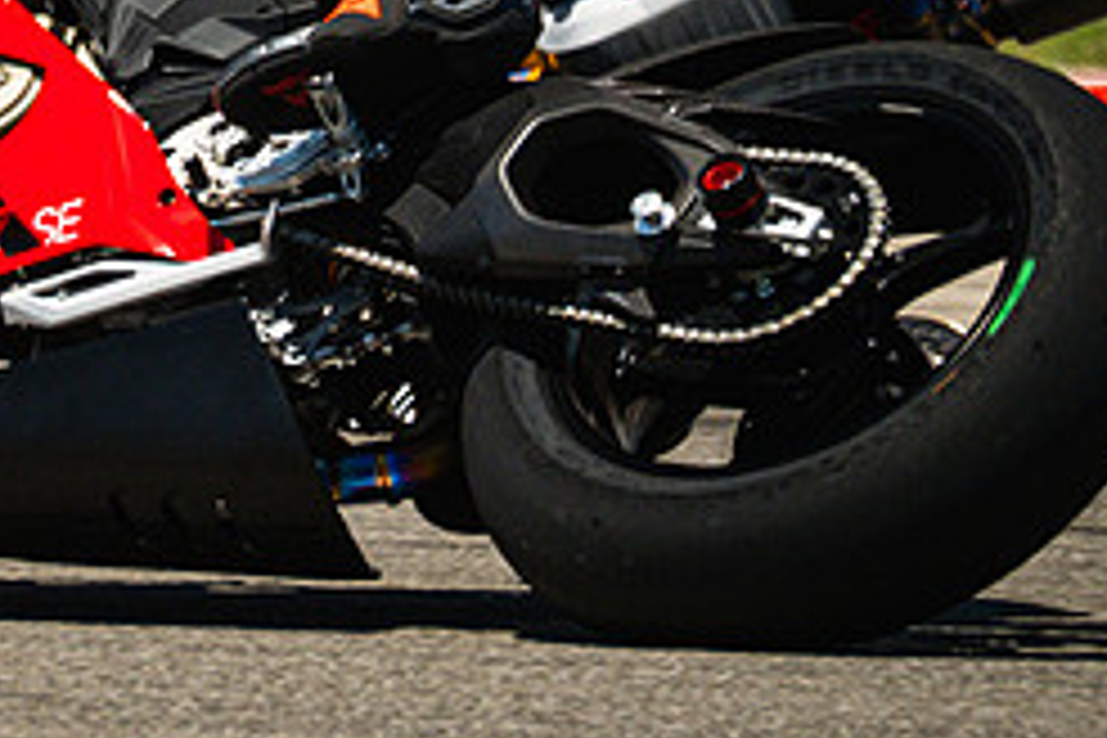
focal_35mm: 1413
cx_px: 248
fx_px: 43446
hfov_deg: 1.5
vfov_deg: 1.0
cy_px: -20
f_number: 5.6
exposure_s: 1/2000
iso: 1000
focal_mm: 400
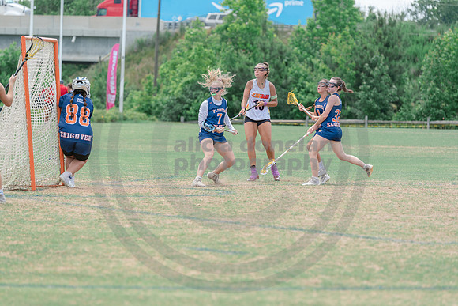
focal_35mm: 200
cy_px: 153
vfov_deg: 6.9
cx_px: 229
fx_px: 2545
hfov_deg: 10.3
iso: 250
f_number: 4
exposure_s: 1/1000
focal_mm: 200
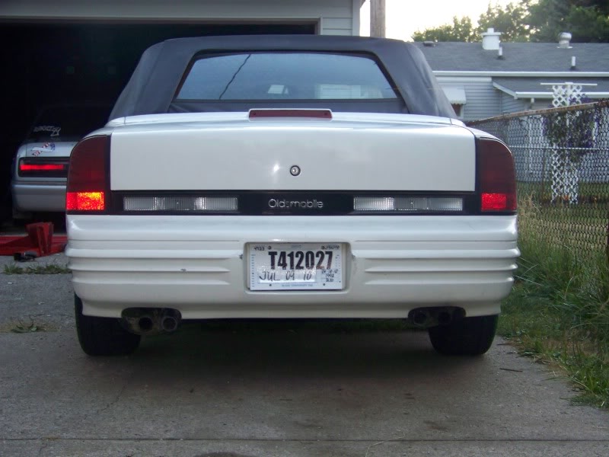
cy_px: 228
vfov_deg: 23.7
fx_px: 1091
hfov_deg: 31.2
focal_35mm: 62
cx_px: 304
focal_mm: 10.5
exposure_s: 1/30
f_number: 3.2
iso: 200
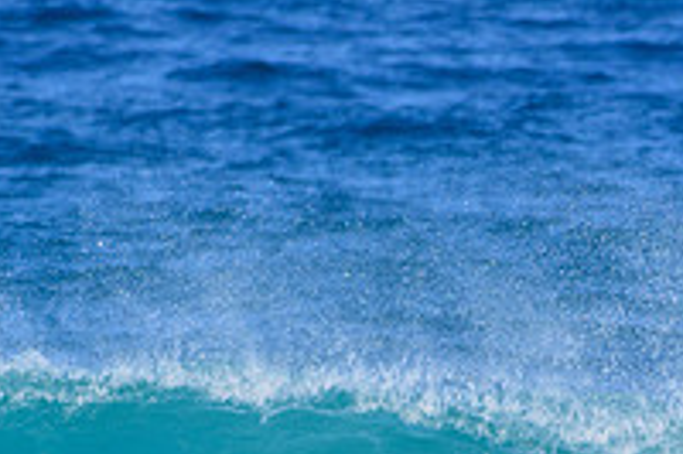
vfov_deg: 0.6
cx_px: 321
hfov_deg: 0.9
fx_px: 41230
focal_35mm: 2175
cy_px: 599
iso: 360
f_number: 5.6
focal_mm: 500
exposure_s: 1/2000
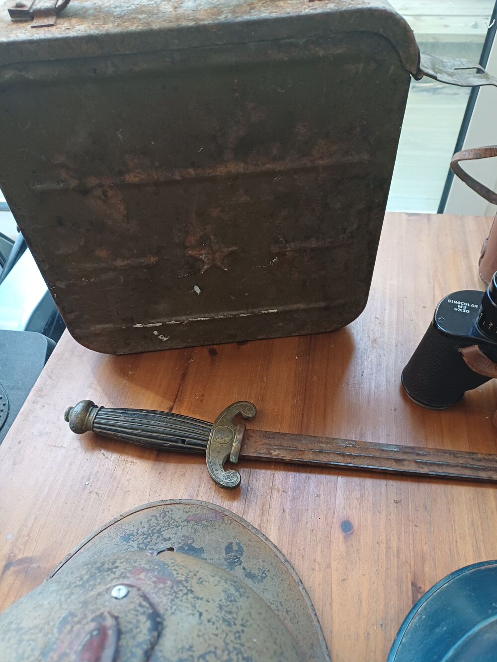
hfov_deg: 54.9
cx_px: 248
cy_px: 331
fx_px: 479
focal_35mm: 25
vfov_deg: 69.4
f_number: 1.8
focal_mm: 4.65
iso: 320
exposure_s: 1/33.3
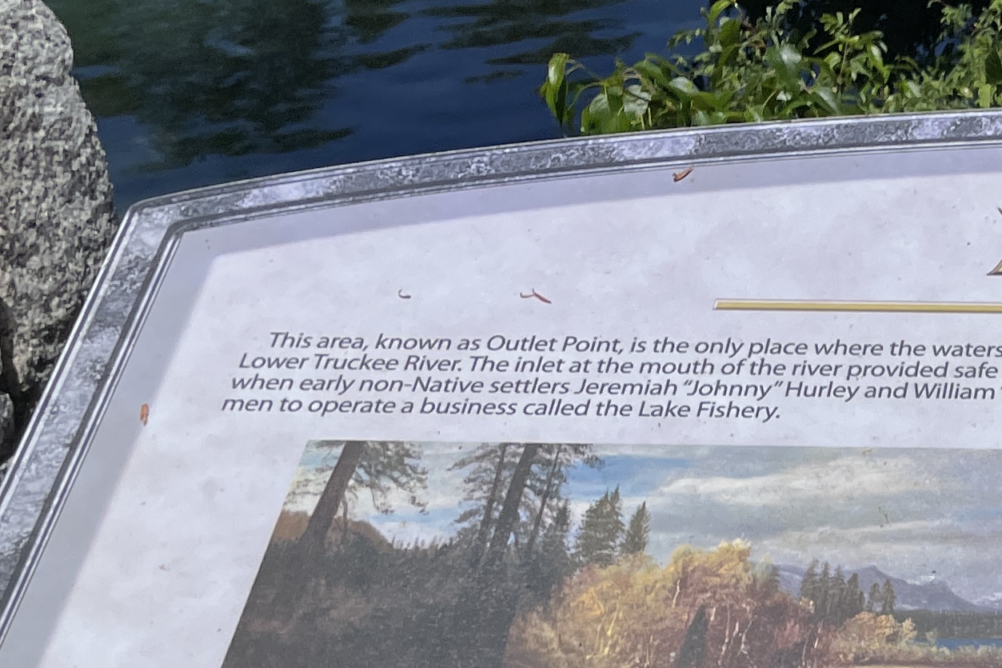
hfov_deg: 20.3
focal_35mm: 87
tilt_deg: -25.4
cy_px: 639
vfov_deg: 15.5
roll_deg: +0.5
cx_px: 1467
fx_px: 2421
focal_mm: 4.2
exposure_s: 1/13333
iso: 32
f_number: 1.6
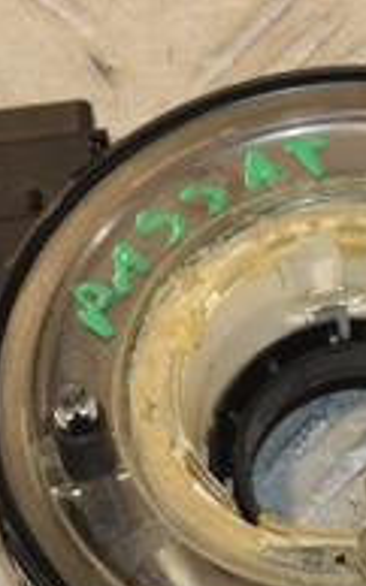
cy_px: 399
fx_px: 4028
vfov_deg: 8.3
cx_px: 378
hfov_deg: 5.2
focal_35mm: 252
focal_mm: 50
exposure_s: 1/200
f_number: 9
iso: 800
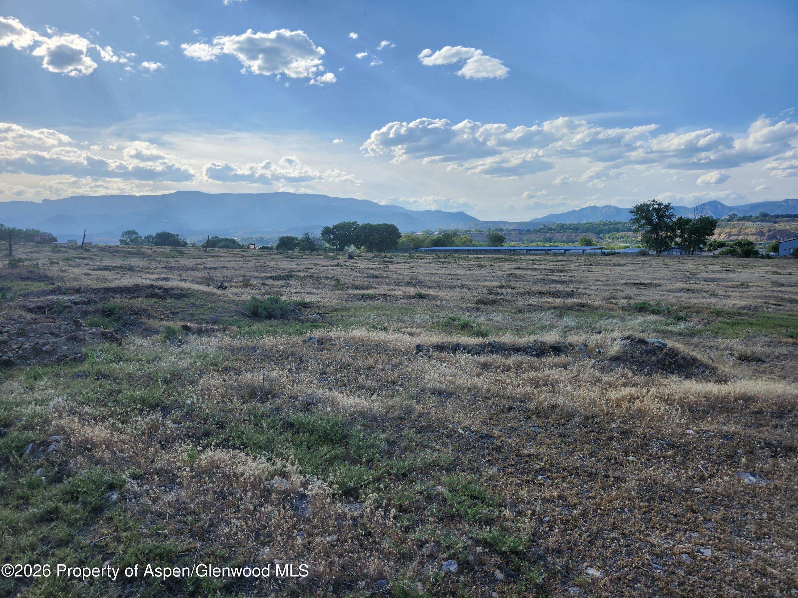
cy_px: 299
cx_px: 399
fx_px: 530
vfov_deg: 58.9
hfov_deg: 73.9
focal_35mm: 23
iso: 25
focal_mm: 5.54
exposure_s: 1/1925
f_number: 1.8
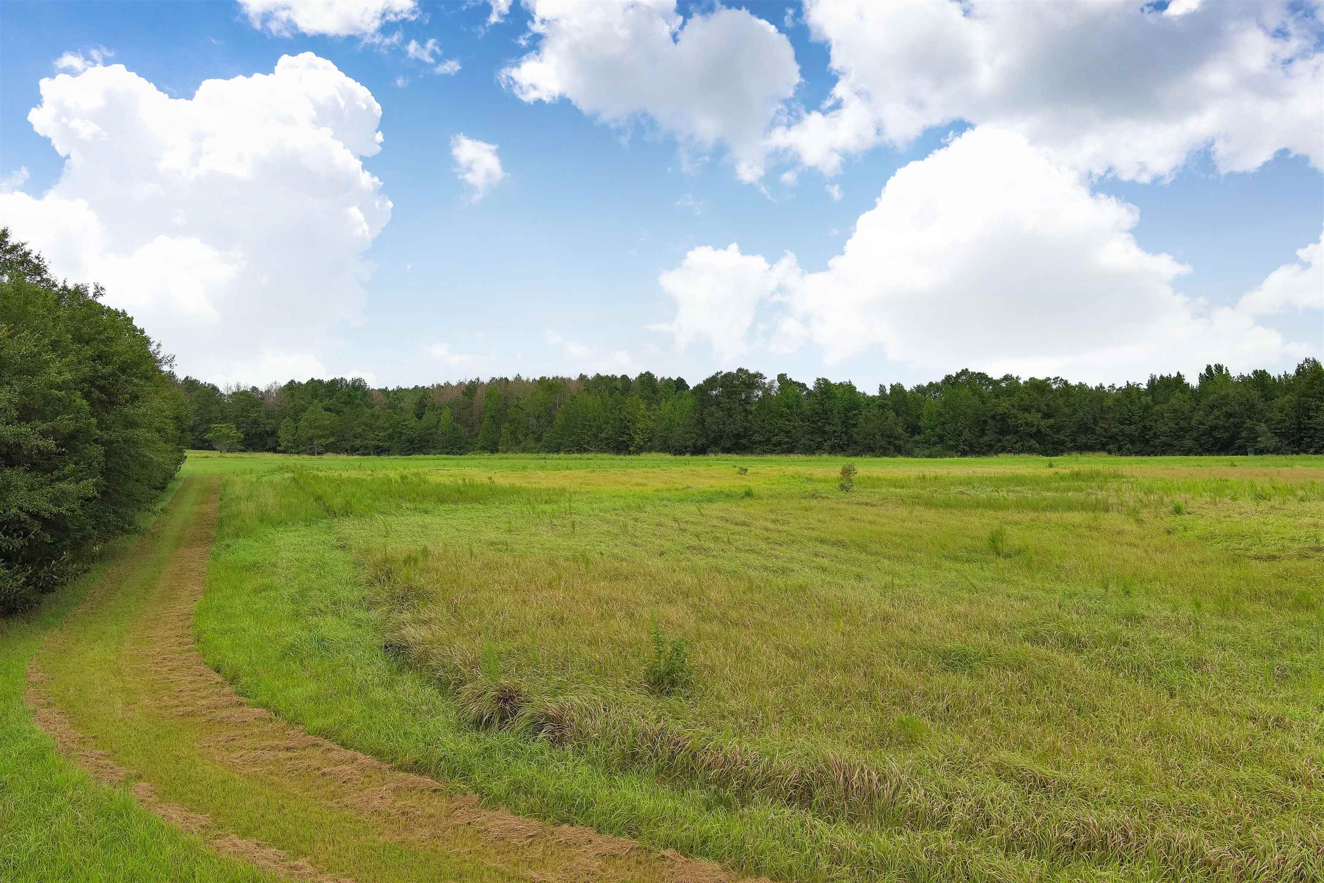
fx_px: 1066
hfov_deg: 63.7
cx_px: 662
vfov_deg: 44.9
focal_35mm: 29
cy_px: 442
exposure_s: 1/500
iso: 100
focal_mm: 10.57
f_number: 6.3
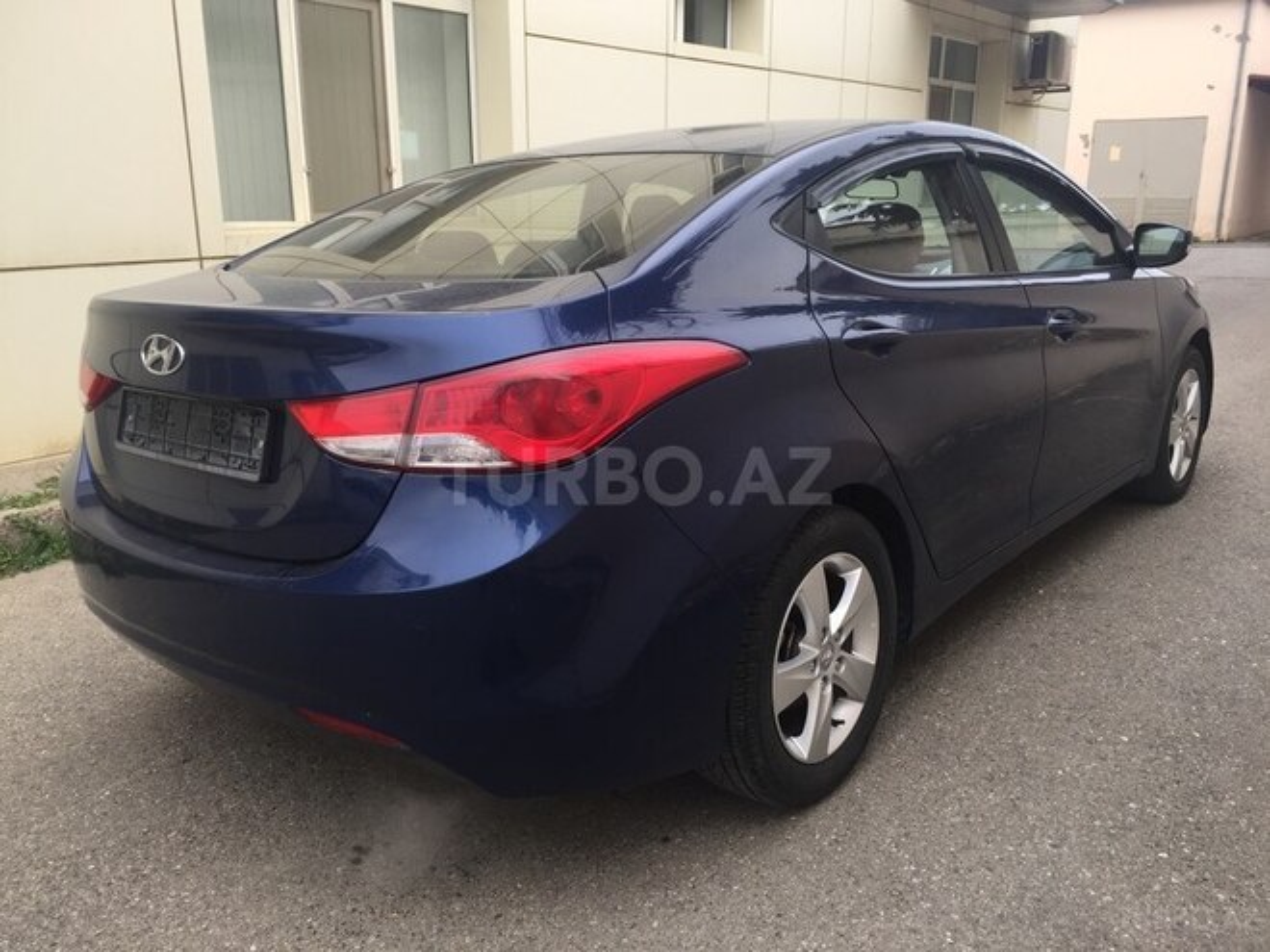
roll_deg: -2.1
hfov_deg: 61.7
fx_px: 1064
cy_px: 476
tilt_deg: -14.3
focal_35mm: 29
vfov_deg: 48.2
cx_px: 635
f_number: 2.2
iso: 32
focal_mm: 4.15
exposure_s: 1/151
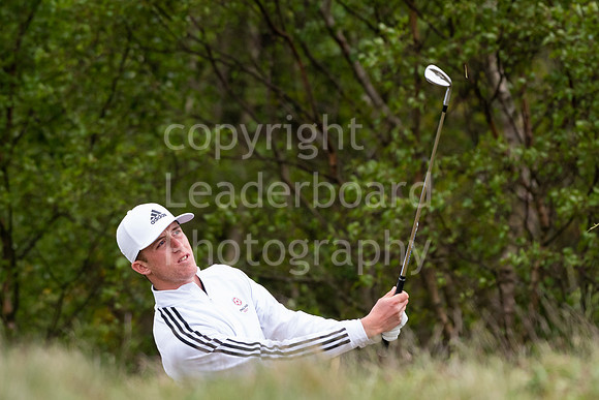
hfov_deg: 5.5
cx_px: 300
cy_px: 200
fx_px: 6241
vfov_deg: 3.7
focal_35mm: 375
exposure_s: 1/1000
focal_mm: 250
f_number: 5.6
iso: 1250
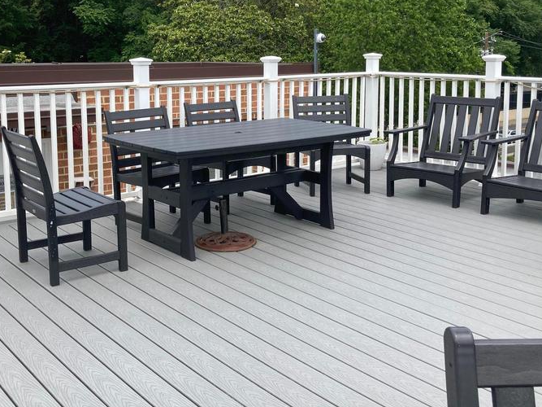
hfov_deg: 43.6
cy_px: 127
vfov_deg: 33.2
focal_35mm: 43
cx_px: 213
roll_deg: +0.3
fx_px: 673
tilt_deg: -7.4
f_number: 1.8
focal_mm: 3.99
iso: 20
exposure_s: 1/1845
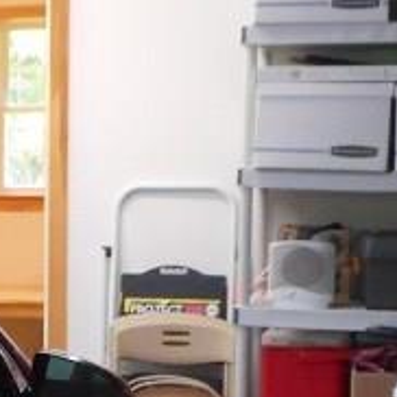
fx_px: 1609
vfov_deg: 13.9
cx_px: -175
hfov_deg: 13.4
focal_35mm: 124
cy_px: 362
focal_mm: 4.5
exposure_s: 1/13
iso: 400
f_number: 3.7
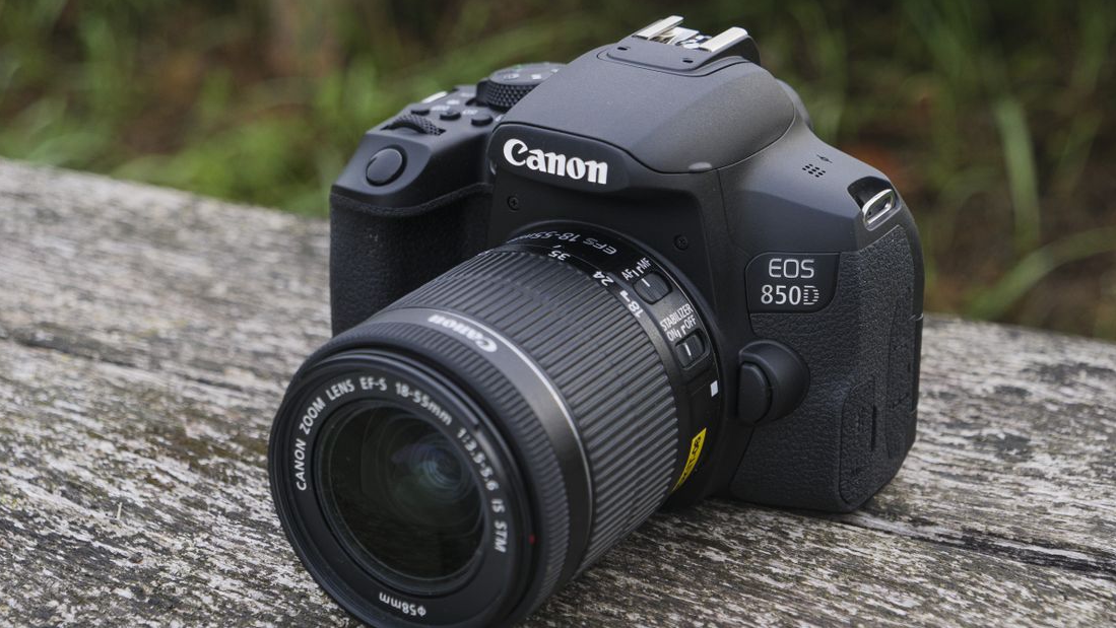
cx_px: 606
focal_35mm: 88
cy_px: 282
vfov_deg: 13.8
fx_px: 2605
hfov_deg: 24.2
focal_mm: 34
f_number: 3.8
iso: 200
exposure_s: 1/400
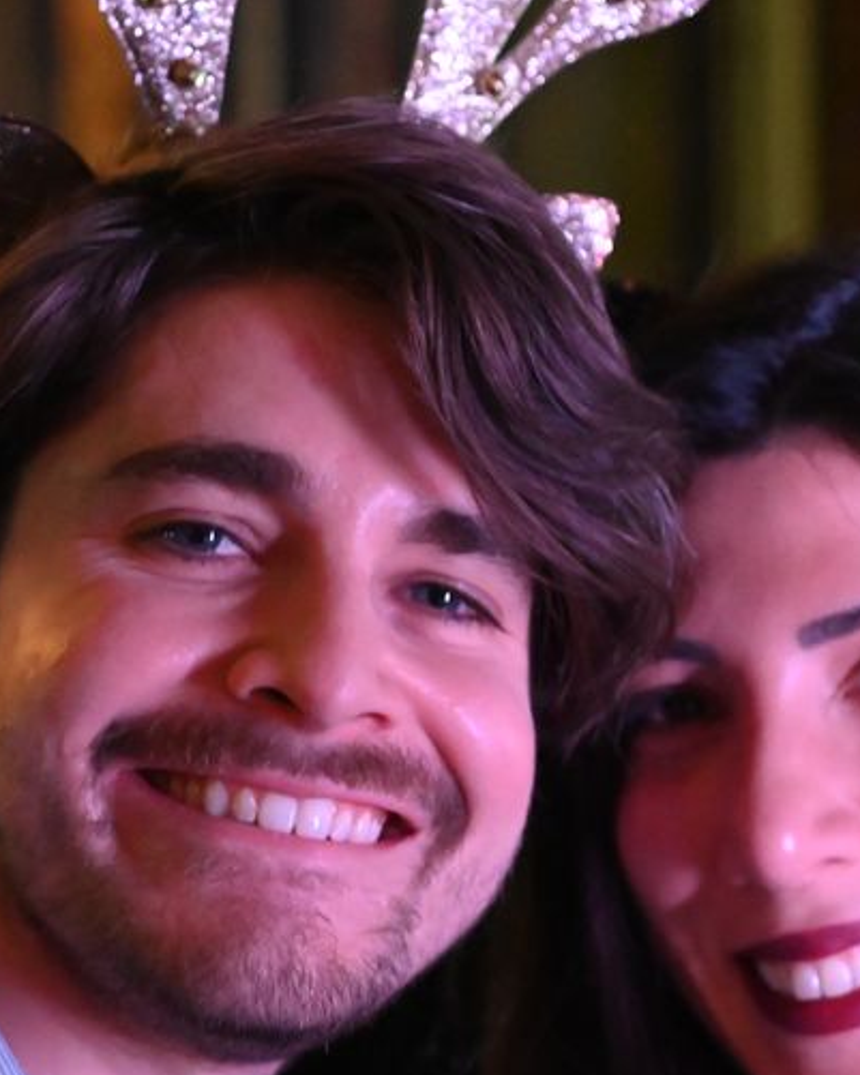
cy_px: 562
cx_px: 528
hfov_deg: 11.1
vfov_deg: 13.9
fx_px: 4421
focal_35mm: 139
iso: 18000
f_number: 4
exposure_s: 1/125
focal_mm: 58
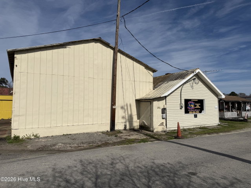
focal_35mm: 24
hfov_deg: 71.6
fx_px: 174
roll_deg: +0.1
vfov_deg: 56.9
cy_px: 94
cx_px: 126
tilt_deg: +3.2
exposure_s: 1/14286
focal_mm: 6.76
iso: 64
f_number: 1.78
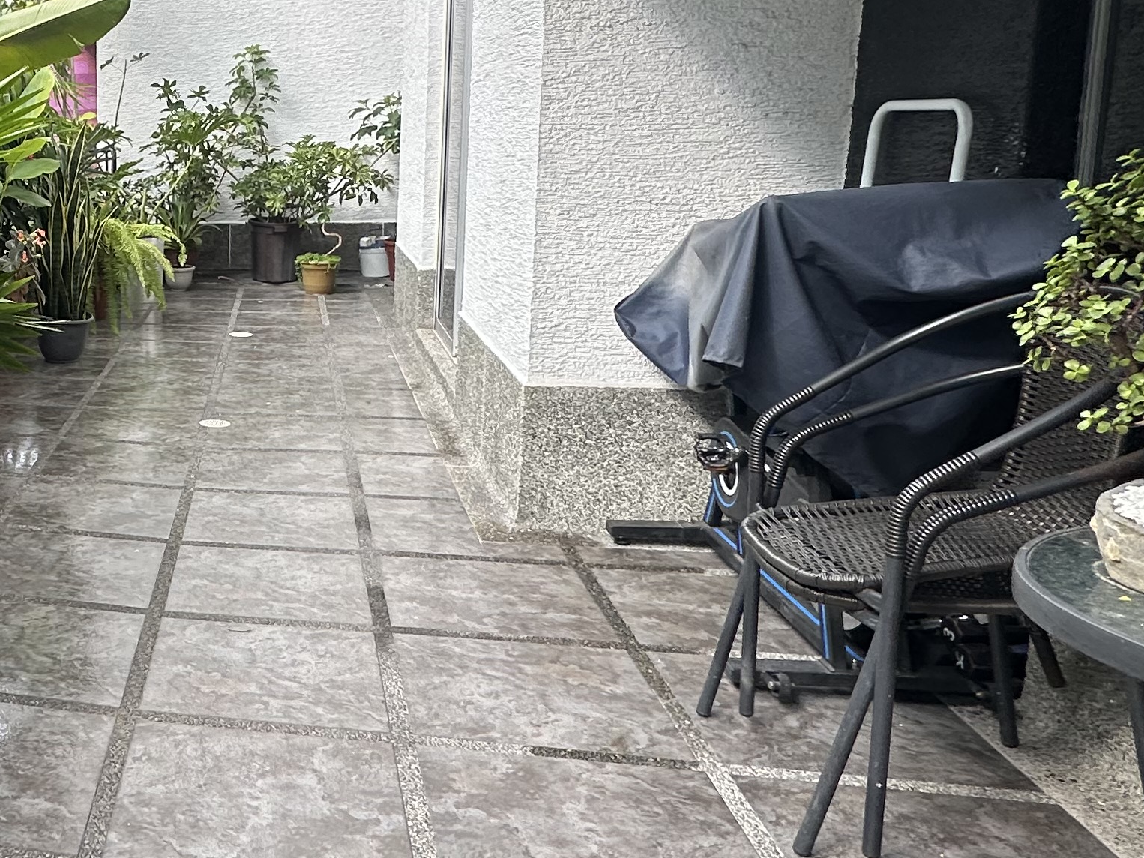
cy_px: 324
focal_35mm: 37
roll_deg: +1.3
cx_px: -49
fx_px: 1223
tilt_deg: -7.0
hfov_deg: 42.0
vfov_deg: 38.4
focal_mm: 2.22
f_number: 2.2
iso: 40
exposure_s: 1/194
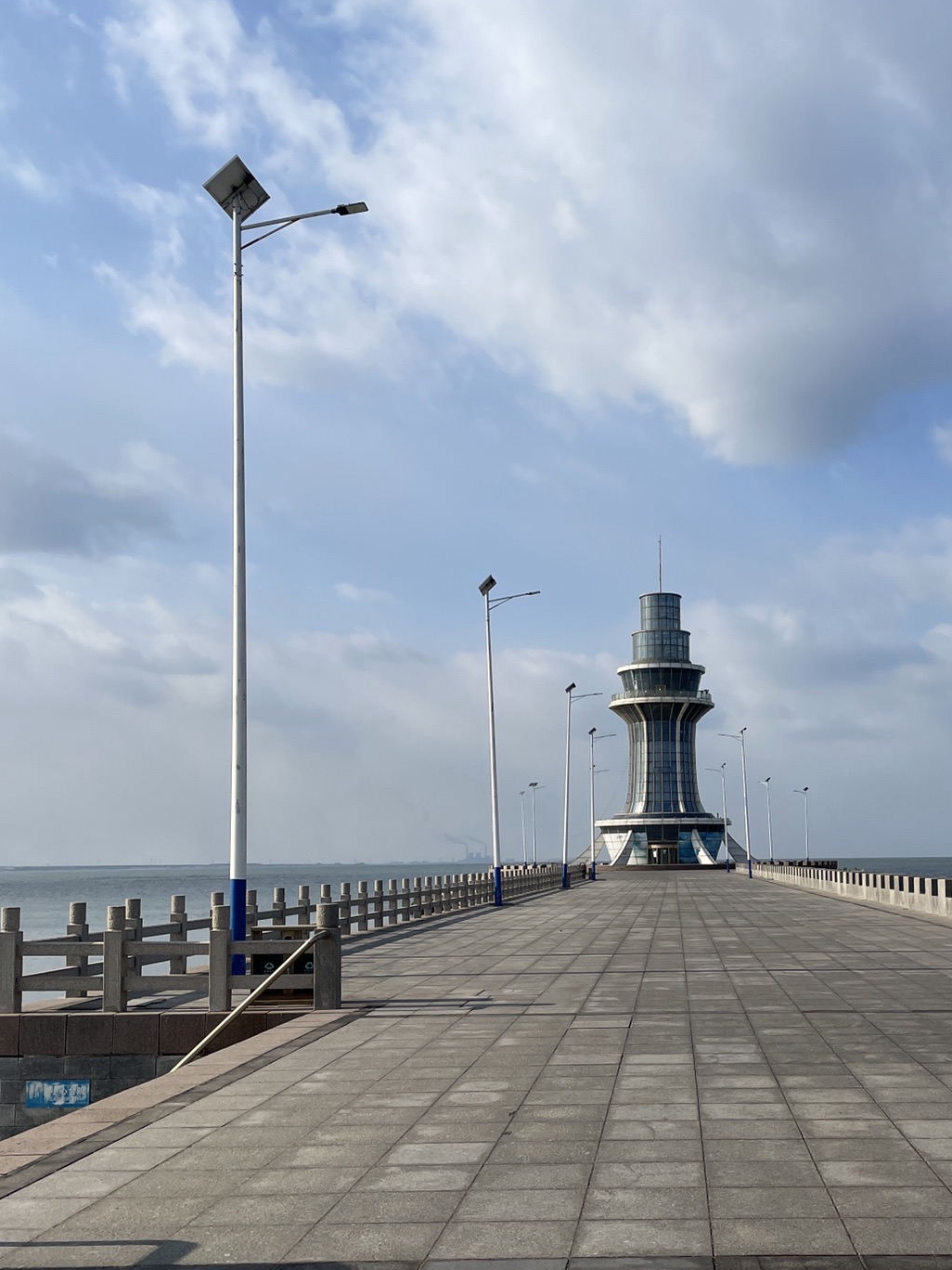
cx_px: 682
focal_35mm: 38
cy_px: 776
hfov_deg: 37.0
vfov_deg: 48.6
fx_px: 1393
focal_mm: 4.2
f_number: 1.6
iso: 32
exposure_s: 1/5814
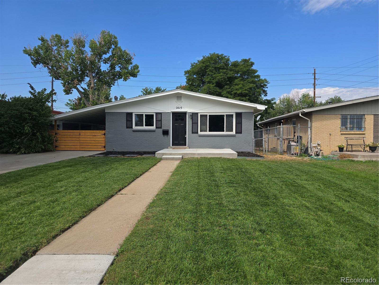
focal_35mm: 23
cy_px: 142
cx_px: 190
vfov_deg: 58.9
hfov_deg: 73.9
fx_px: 252
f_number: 1.7
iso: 12
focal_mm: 6.3
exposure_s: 1/619
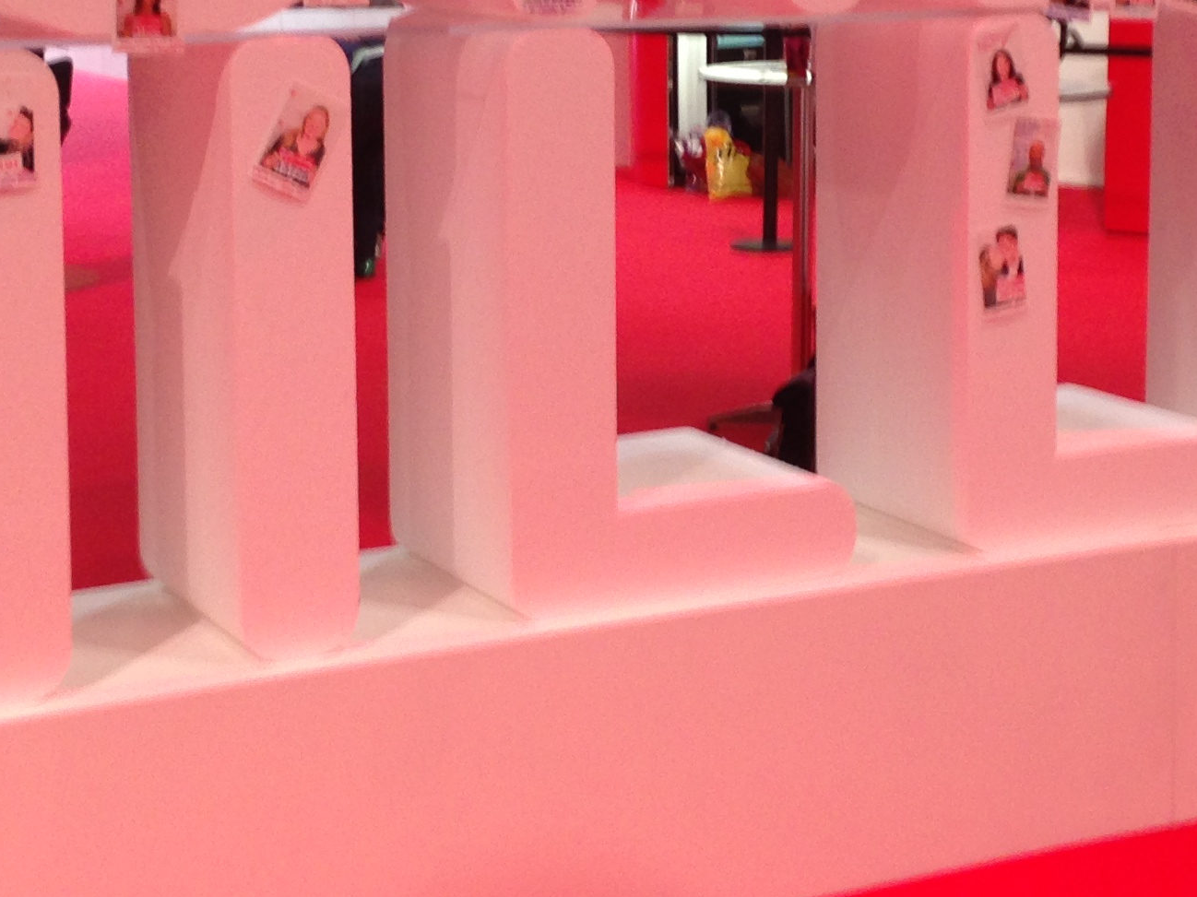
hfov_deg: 23.6
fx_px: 2870
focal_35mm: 83
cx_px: 660
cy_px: 140
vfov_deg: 17.6
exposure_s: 1/20
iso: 80
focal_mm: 4.12
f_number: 2.4
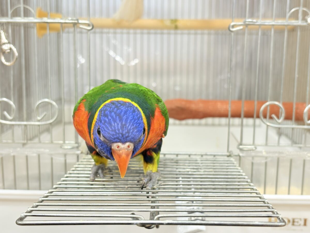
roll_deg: +0.0
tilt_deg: -7.5
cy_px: 116
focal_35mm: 52
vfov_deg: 28.0
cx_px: 155
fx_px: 466
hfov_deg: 36.8
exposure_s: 1/50
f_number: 1.6
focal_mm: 5.96
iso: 125
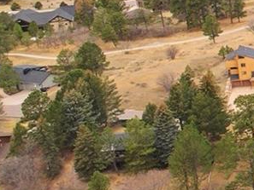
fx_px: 837
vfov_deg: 12.9
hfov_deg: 12.2
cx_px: 676
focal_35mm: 114
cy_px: 14
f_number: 2.8
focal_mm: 8.4
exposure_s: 1/60
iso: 100
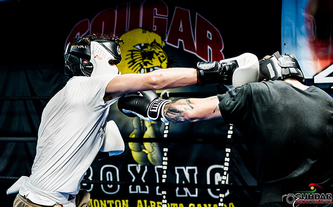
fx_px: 771
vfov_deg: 15.3
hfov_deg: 24.3
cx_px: 135
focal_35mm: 85
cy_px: 118
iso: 2500
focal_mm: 70
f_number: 3.2
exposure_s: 1/400
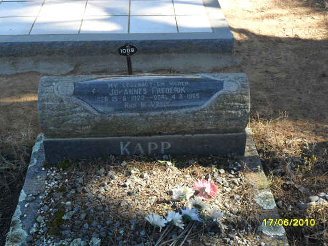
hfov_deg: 36.8
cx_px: 164
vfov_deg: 28.1
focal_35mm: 52
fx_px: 493
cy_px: 123
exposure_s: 1/60
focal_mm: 9.3
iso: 100
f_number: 5
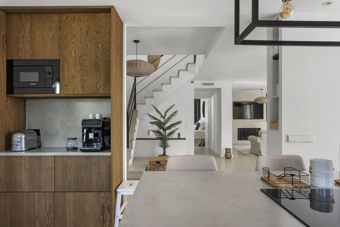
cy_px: 114
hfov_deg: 76.8
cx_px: 170
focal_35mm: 23
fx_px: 215
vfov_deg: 55.8
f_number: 8
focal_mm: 22.7
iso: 100
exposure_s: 1/4
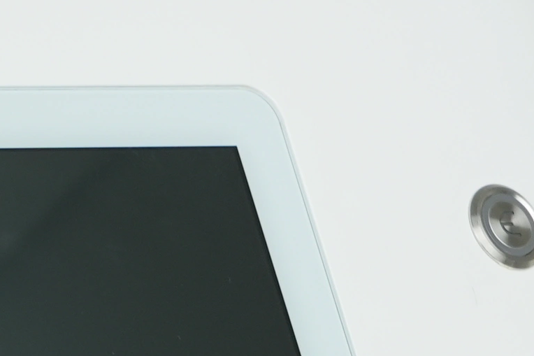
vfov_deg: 3.5
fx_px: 5724
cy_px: 621
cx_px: -157
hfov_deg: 5.3
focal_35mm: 386
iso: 250
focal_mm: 64
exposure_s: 1/25
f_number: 11
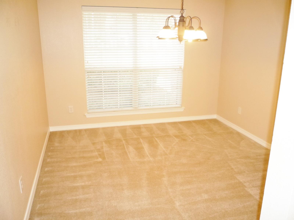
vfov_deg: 46.8
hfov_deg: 60.0
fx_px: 255
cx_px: 147
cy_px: 110
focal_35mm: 30
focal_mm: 5.2
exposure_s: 1/30
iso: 250
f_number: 3.3
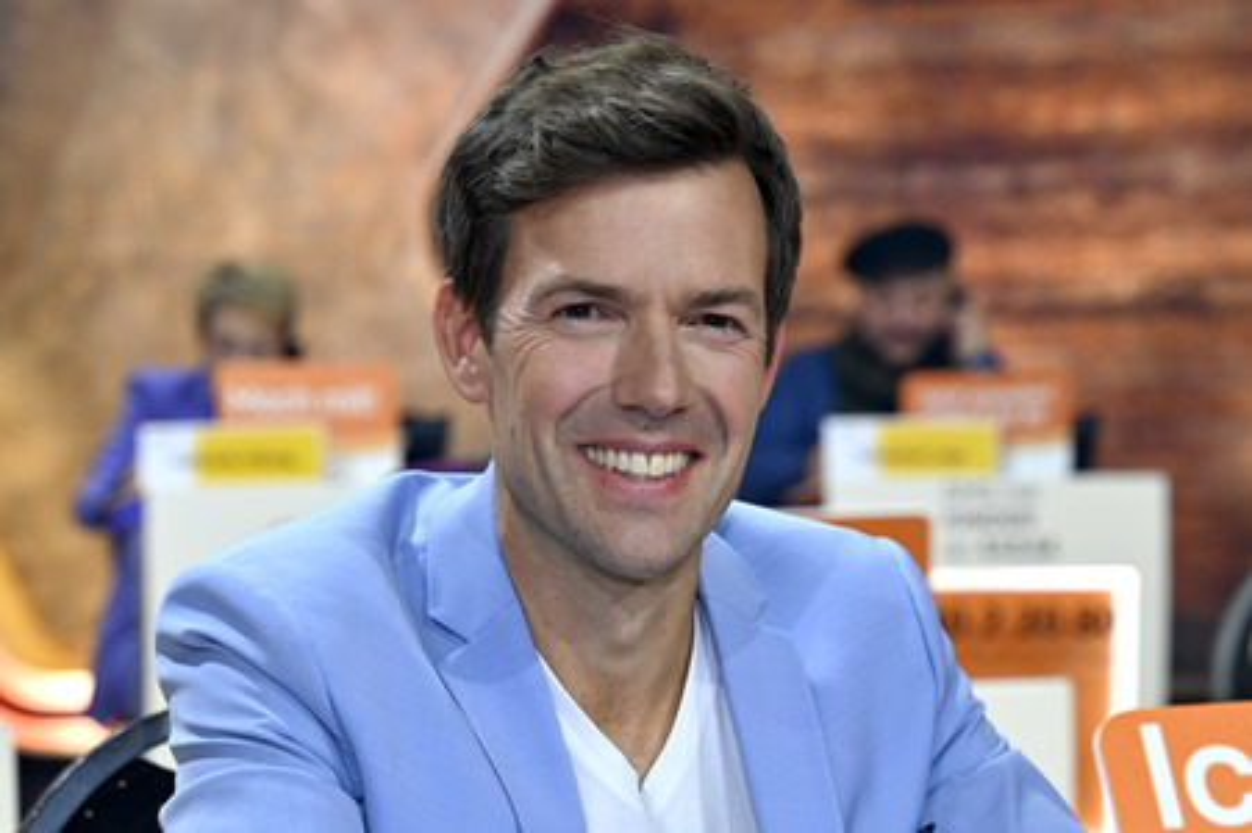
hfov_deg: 31.9
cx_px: 626
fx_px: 2189
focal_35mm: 63
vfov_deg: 21.5
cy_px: 416
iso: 800
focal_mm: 63
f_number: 4
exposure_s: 1/200
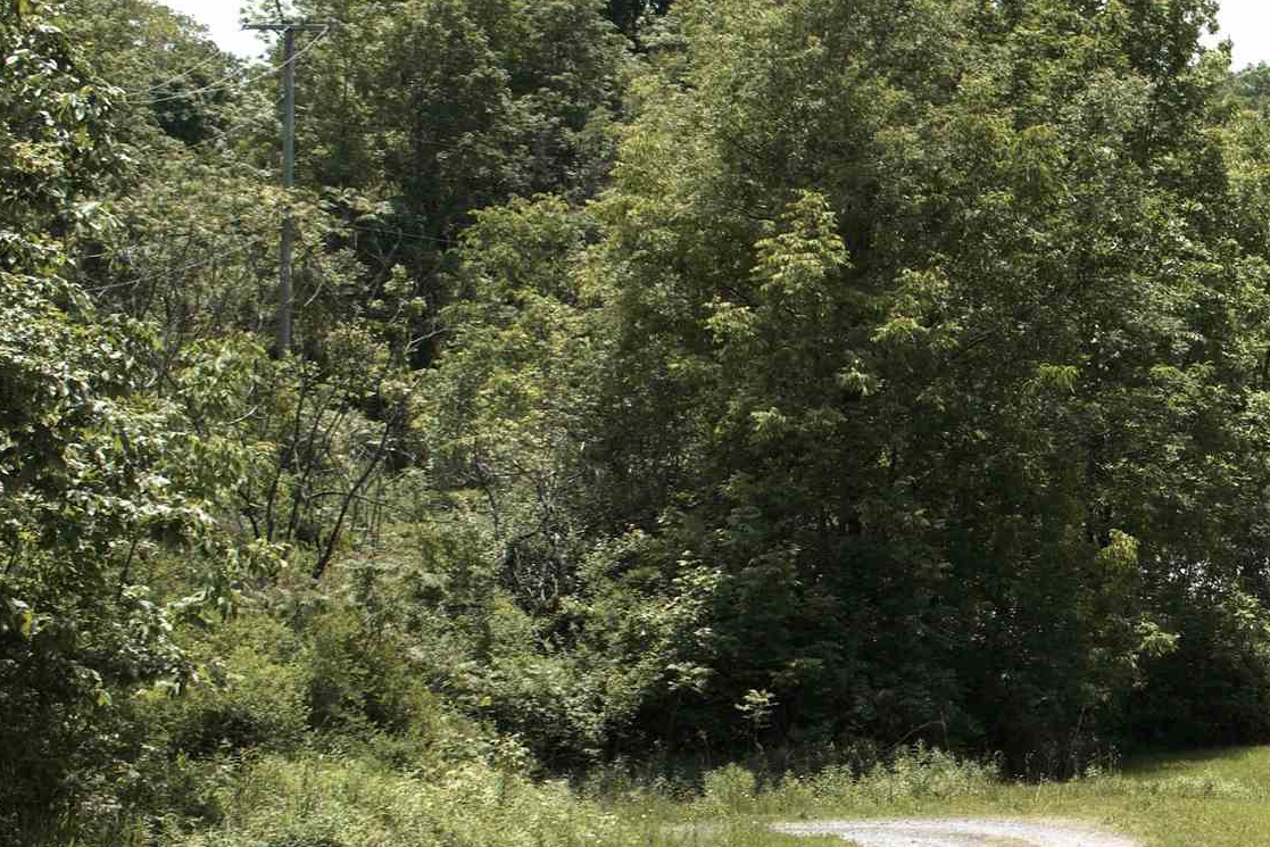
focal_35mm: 132
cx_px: 1677
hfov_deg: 14.8
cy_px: 705
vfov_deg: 10.4
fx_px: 4657
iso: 100
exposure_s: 1/250
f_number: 8
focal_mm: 32
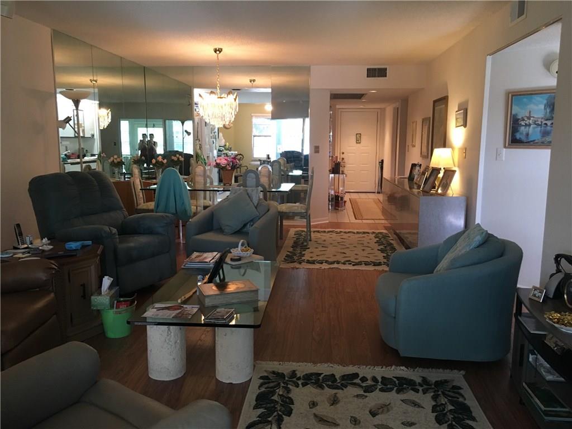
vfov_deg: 48.2
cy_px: 214
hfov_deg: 61.7
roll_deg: -2.2
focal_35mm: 29
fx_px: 479
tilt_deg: -8.3
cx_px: 286
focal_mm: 4.15
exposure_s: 1/30
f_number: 2.2
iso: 160
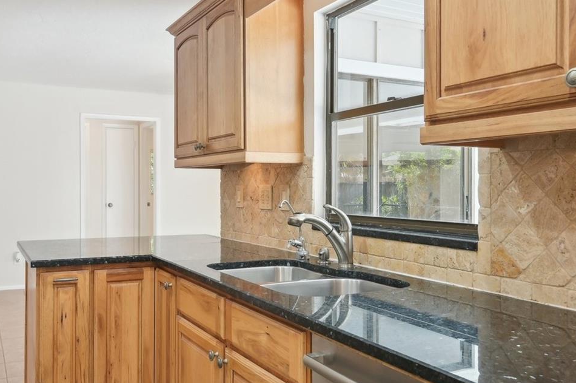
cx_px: 236
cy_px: 187
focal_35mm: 33
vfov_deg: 40.0
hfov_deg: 57.1
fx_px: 525
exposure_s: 1/13
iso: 400
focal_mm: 19.5
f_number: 8
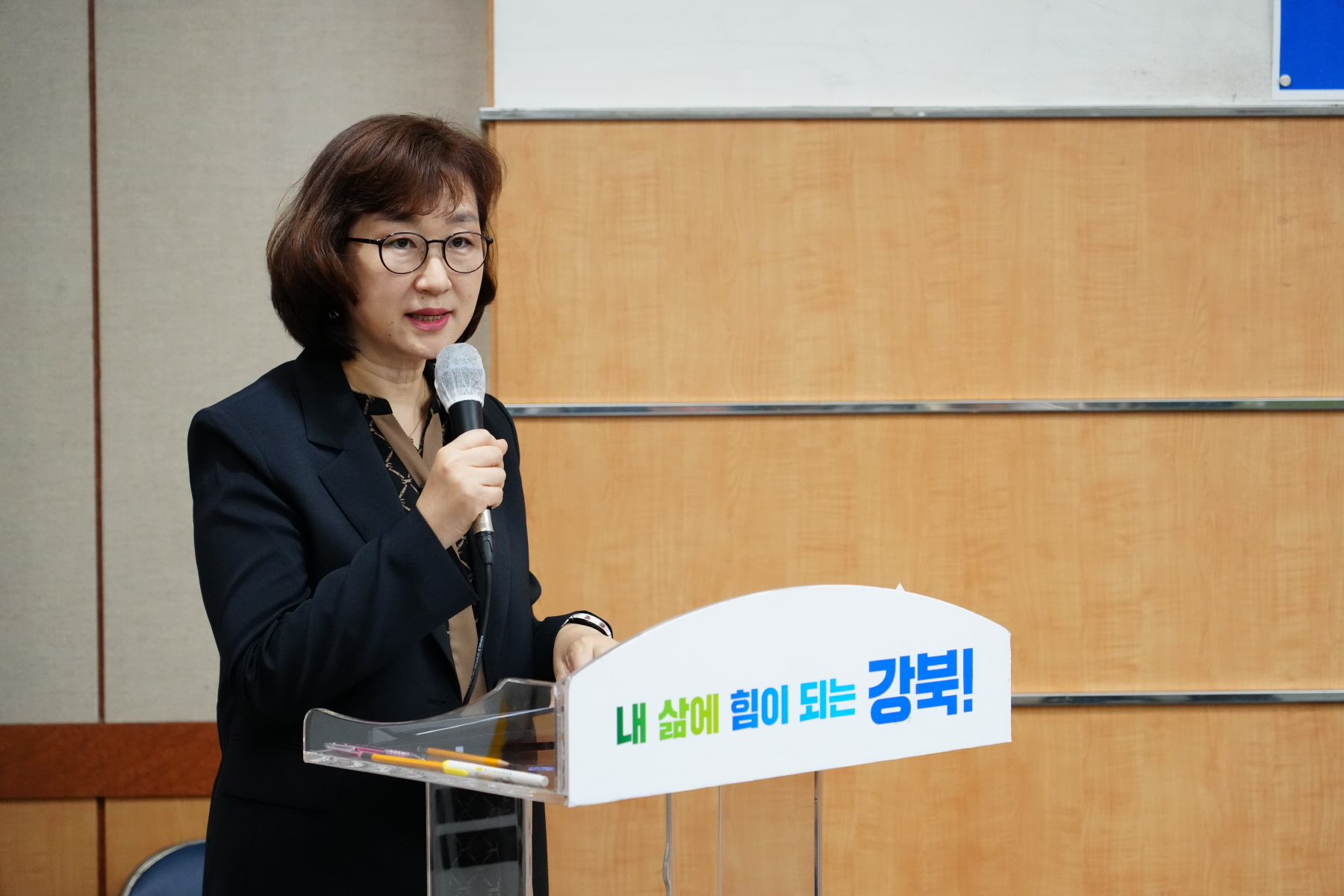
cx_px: 672
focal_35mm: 91
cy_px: 448
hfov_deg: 22.4
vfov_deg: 15.0
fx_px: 3397
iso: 4000
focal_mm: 91
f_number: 4.5
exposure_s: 1/250
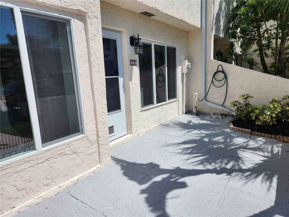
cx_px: 144
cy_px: 108
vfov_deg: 58.9
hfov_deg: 73.9
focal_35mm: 23
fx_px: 192
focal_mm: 5.4
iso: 20
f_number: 1.8
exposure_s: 1/2859
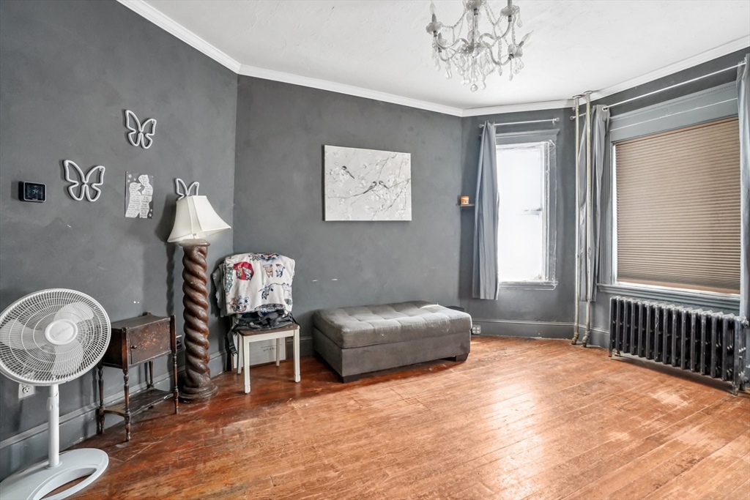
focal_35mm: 16
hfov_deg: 96.7
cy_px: 250
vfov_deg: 73.8
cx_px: 375
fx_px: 333
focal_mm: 16
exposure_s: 1/30
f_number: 8
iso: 4000
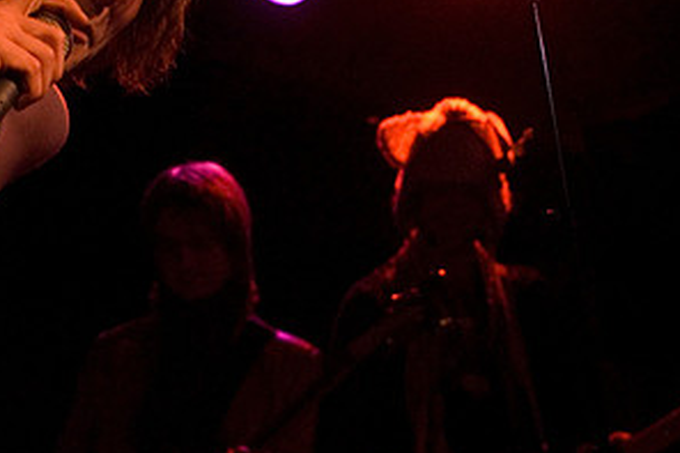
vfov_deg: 13.3
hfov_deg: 19.8
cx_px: 361
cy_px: 264
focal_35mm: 103
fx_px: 1944
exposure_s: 1/100
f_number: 2.8
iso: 1600
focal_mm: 35
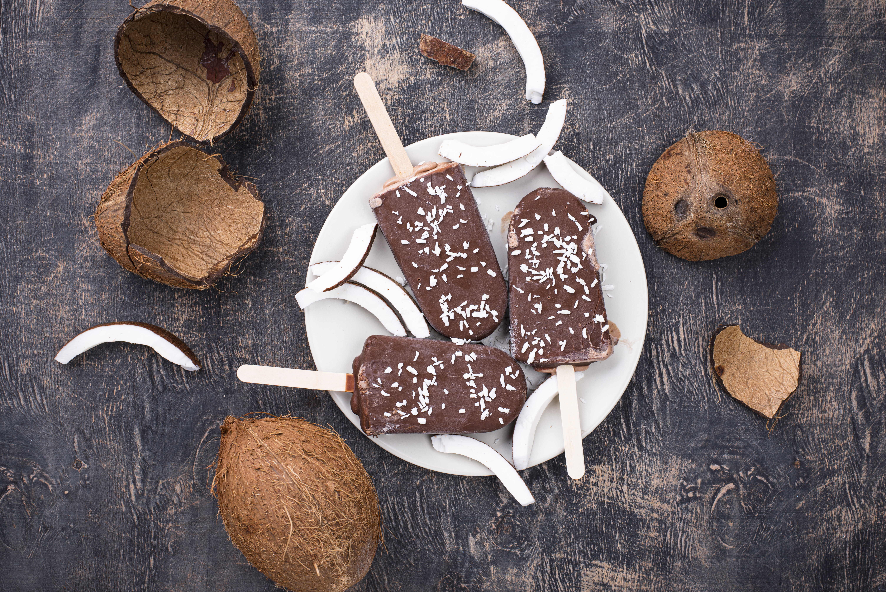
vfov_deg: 27.0
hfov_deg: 39.6
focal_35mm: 50
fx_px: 1231
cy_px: 296
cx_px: 443
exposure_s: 1/100
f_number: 9
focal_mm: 50
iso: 100
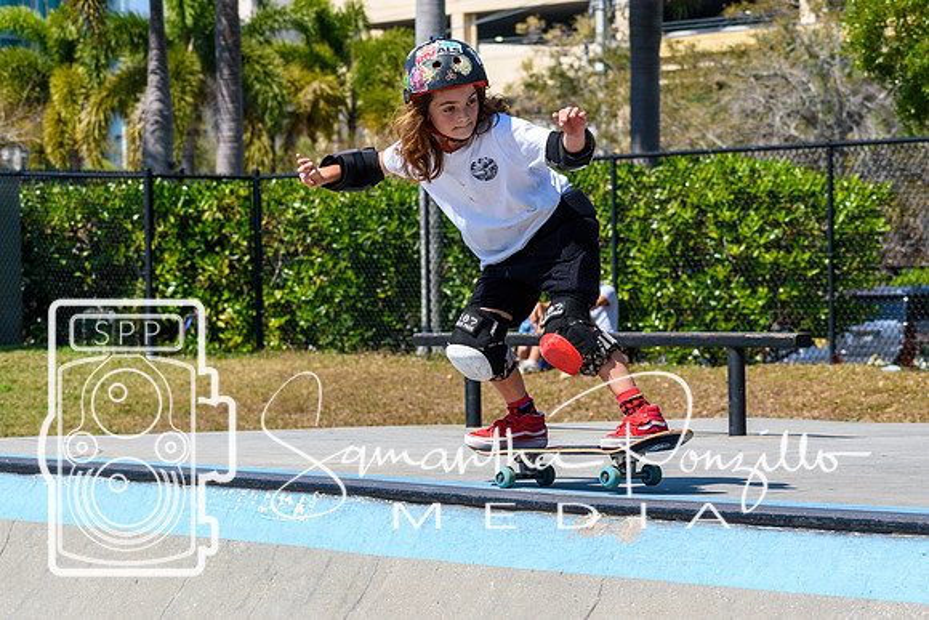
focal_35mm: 142
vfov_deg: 9.6
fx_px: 3678
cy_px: 310
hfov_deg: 14.4
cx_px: 464
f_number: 8
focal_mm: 95
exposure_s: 1/1000
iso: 200
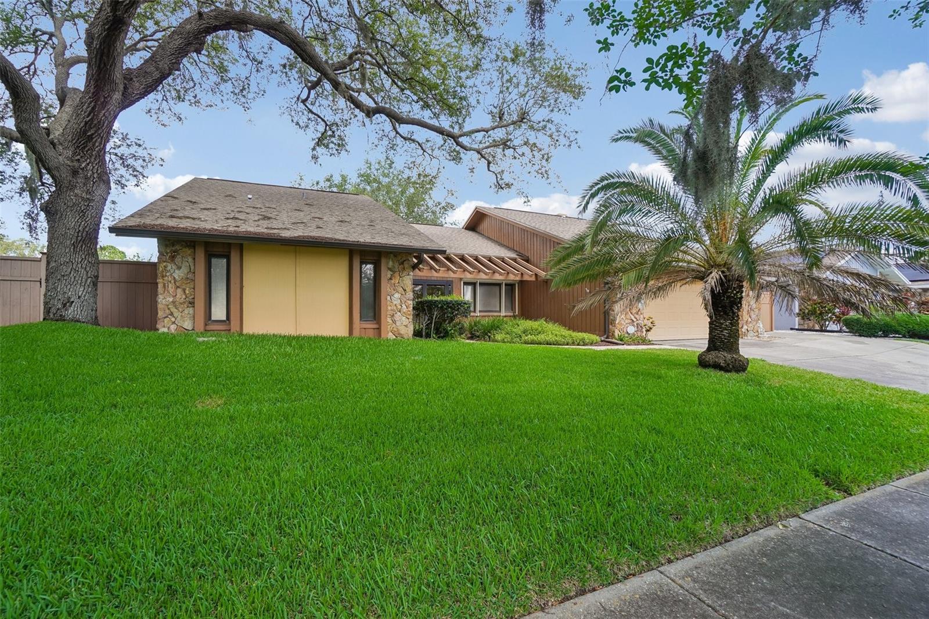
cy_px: 310
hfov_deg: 100.4
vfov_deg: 77.3
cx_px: 464
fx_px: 387
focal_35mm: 15
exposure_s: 1/45
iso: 100
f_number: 8
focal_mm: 10
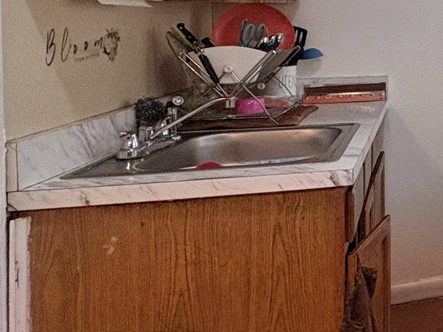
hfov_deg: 25.8
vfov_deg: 27.4
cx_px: 692
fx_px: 653
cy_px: 23
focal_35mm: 51
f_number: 2.2
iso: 250
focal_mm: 2.22
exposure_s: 1/60
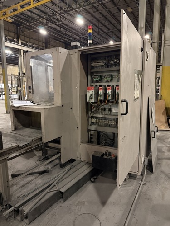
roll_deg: +1.1
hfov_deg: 56.8
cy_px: 113
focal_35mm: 24
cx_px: 85
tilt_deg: -8.3
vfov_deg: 71.6
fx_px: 157
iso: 800
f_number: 1.78
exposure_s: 1/30
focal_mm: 6.76
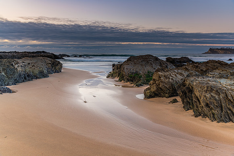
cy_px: 78
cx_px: 117
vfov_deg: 43.2
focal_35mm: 30
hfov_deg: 61.4
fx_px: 197
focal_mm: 30
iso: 100
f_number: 8
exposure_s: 1.3
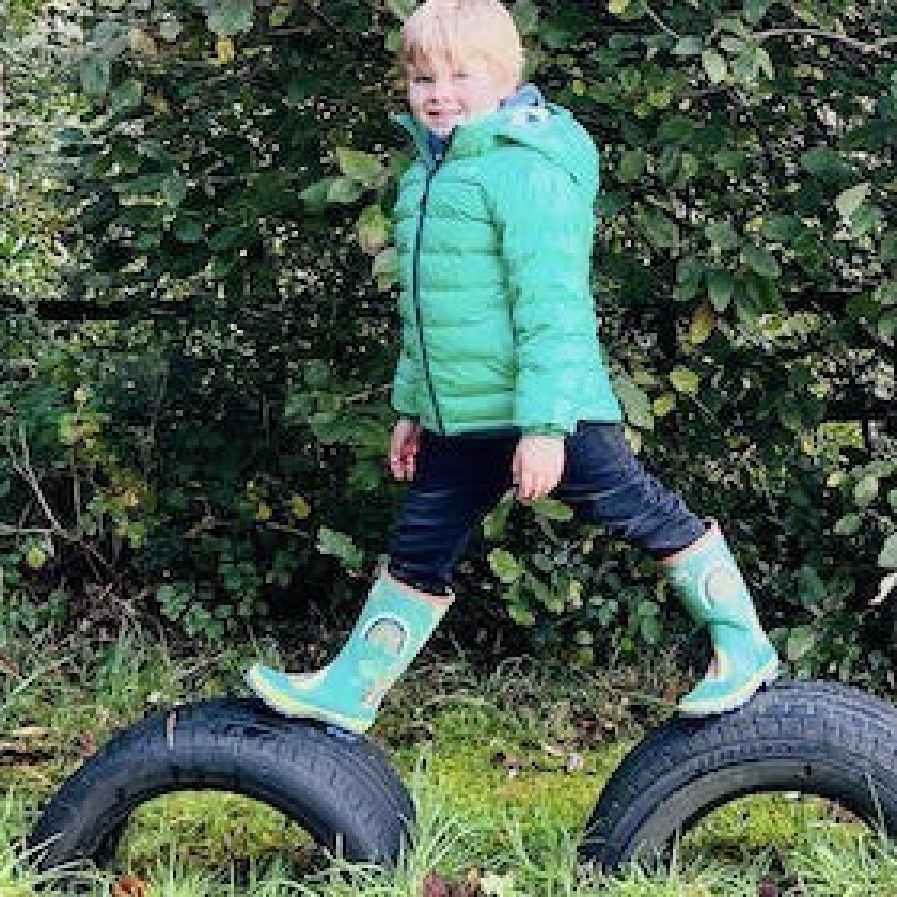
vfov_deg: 20.5
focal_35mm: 84
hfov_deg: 19.5
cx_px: 1051
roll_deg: +2.7
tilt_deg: -11.5
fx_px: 2463
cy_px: 224
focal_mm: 5.7
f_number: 1.5
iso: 64
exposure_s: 1/137
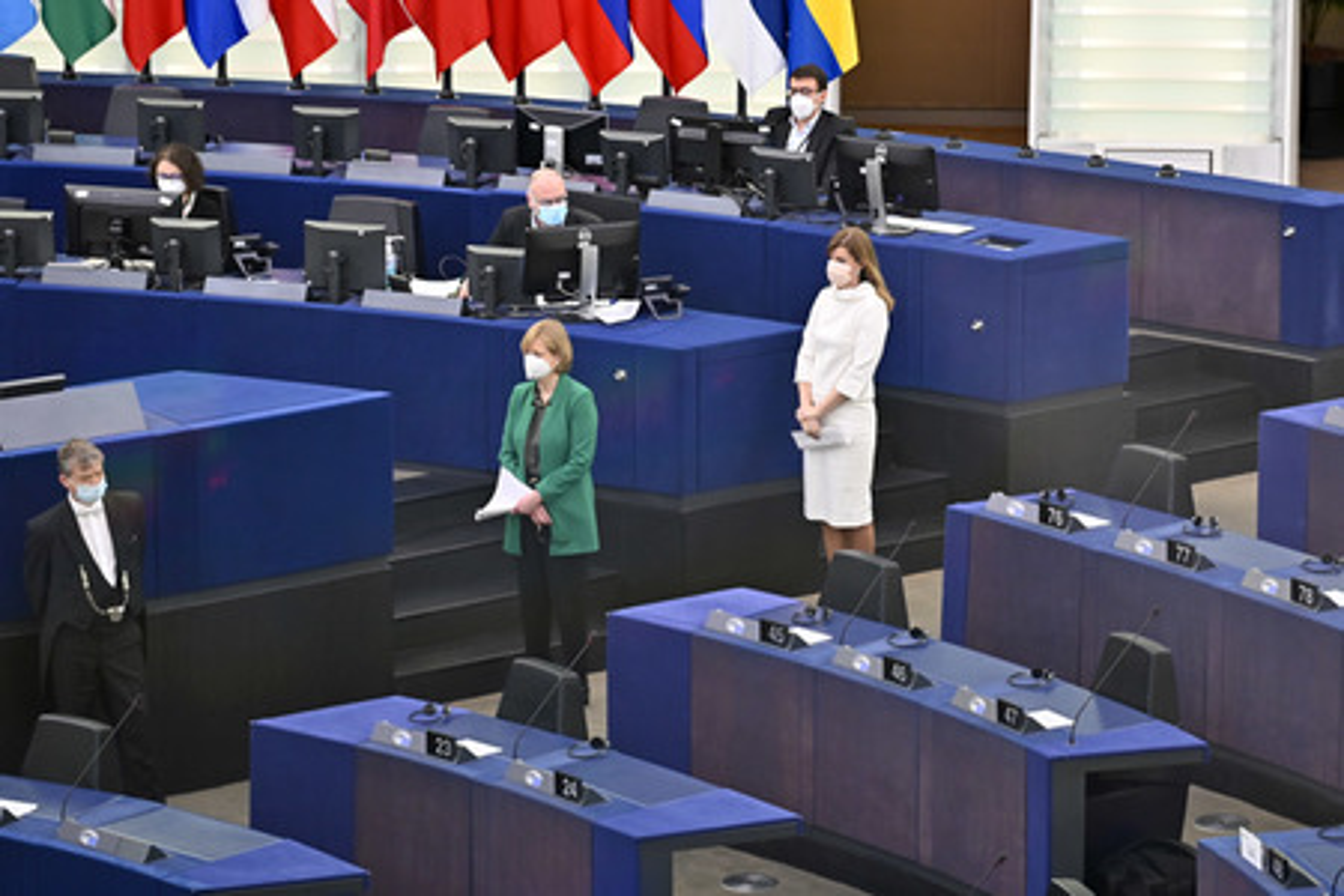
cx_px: 672
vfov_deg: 8.6
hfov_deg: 12.8
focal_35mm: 160
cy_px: 448
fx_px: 5973
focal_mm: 160
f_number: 2.8
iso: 1000
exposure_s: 1/250
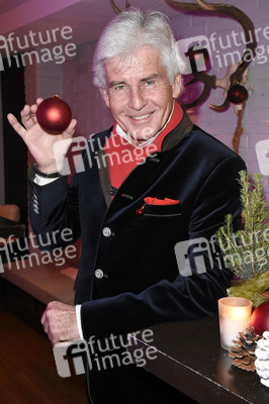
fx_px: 539
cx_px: 134
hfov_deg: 28.0
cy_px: 202
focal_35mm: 48
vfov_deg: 41.1
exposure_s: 1/60
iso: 3200
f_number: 6.3
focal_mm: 32
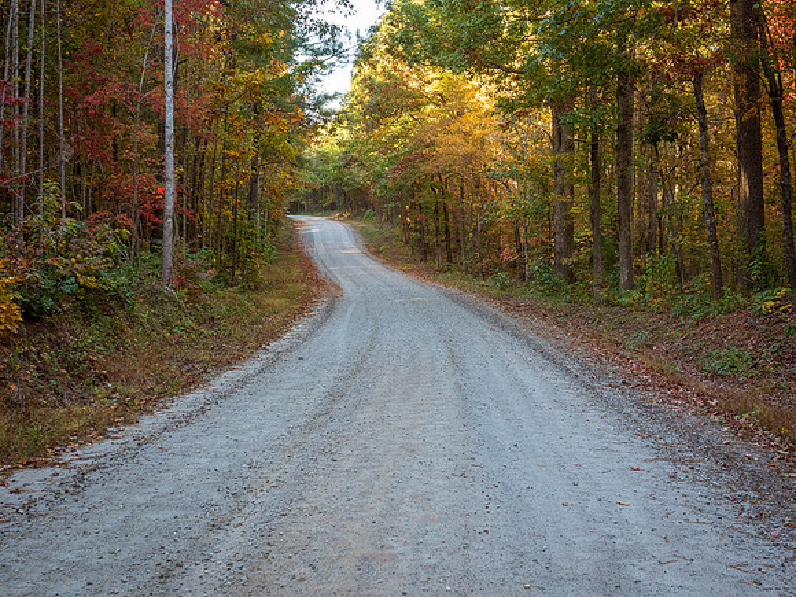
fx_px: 1334
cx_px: 398
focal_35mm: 58
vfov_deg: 25.2
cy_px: 298
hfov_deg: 33.2
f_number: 6.3
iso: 640
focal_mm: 29
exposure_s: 1/80
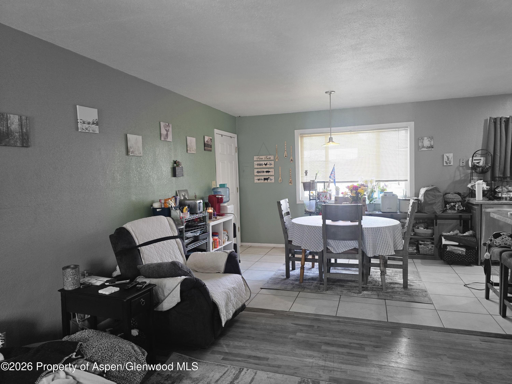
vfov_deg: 58.9
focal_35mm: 23
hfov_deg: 73.9
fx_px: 340
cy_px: 192
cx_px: 256
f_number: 1.7
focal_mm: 6.3
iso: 160
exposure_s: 1/60
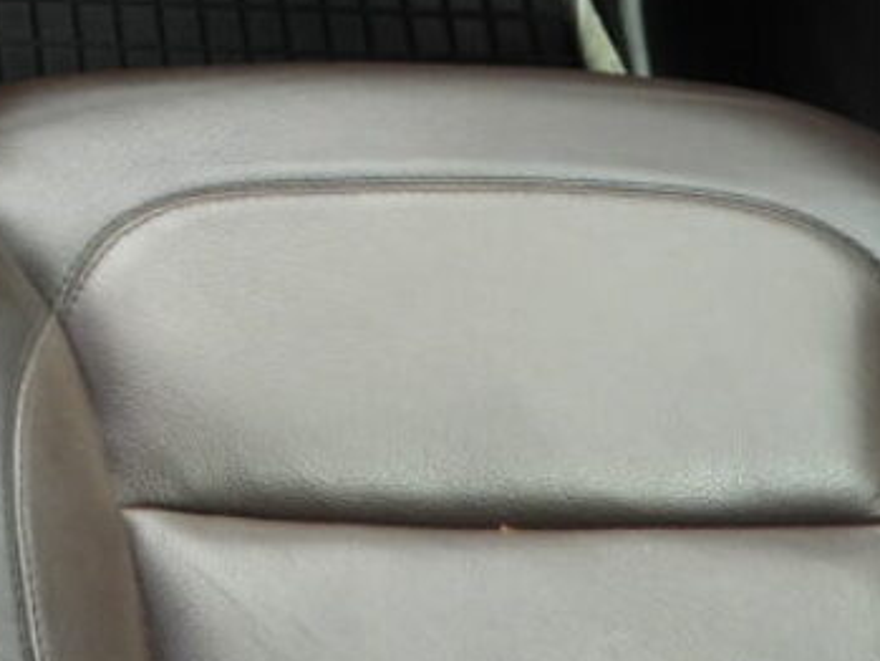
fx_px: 2492
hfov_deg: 17.4
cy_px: -303
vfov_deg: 14.2
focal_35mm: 98
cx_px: -542
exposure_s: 1/80
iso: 100
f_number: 2.8
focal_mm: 4.3
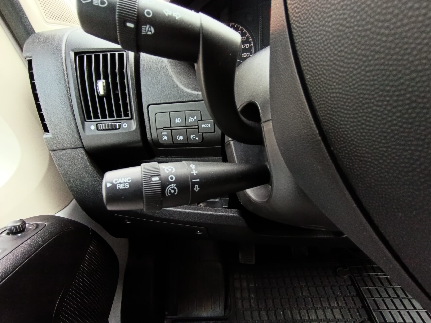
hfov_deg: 94.5
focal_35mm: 16
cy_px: 162
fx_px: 199
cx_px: 216
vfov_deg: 78.1
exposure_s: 1/100
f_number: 2.2
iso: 200
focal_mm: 1.65
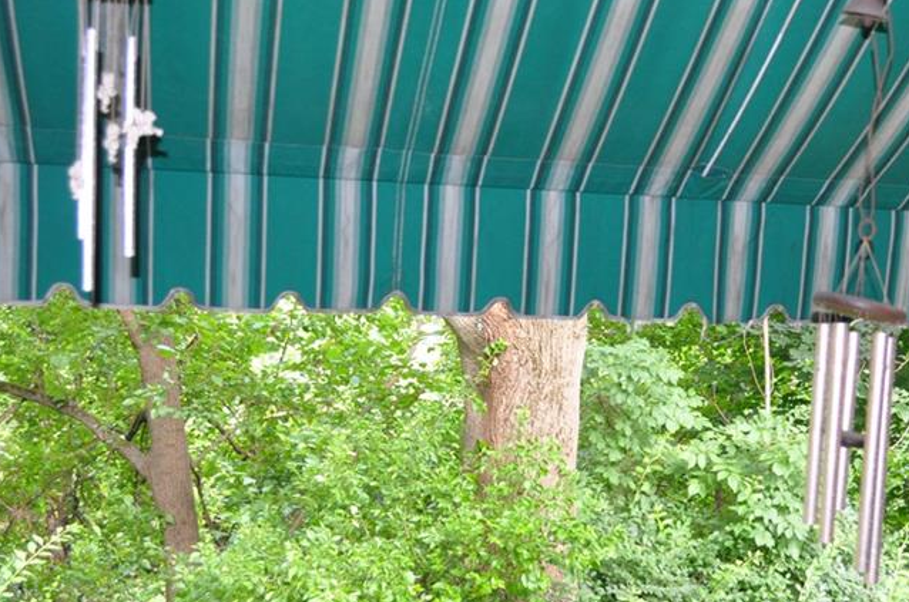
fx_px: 1336
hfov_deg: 37.0
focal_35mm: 53
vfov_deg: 25.4
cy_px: 365
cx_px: 631
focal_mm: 22
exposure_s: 1/60
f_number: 3.8
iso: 800
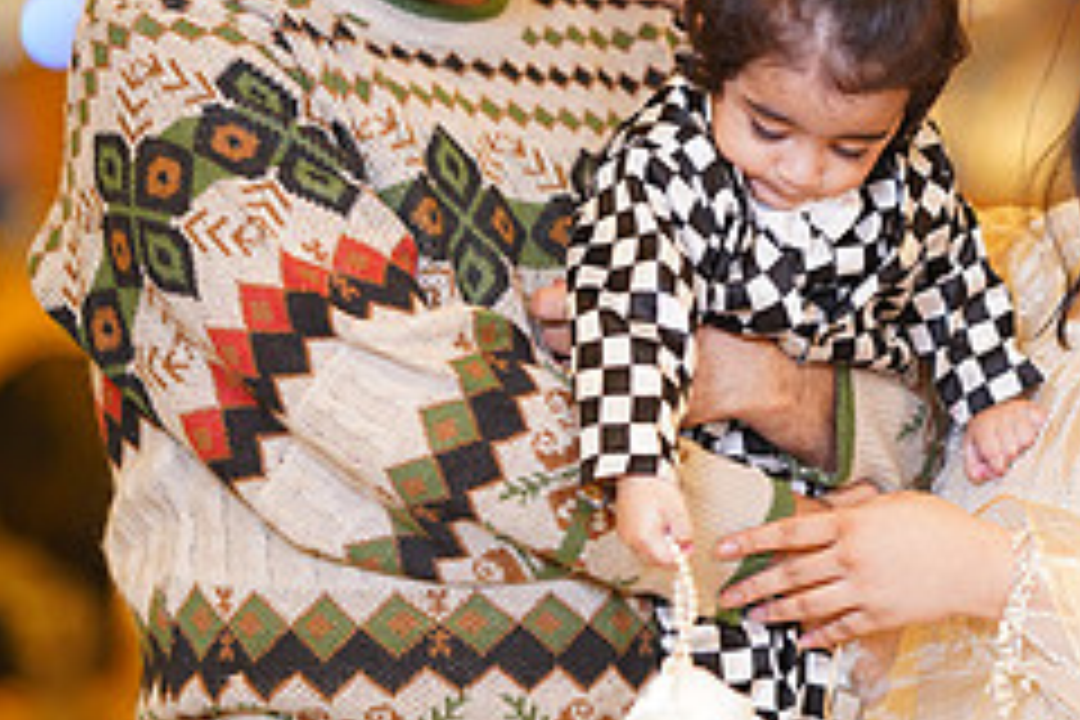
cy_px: 155
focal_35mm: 205
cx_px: 760
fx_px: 6150
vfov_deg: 6.7
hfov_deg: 10.0
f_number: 1.6
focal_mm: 85
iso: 400
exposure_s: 1/200
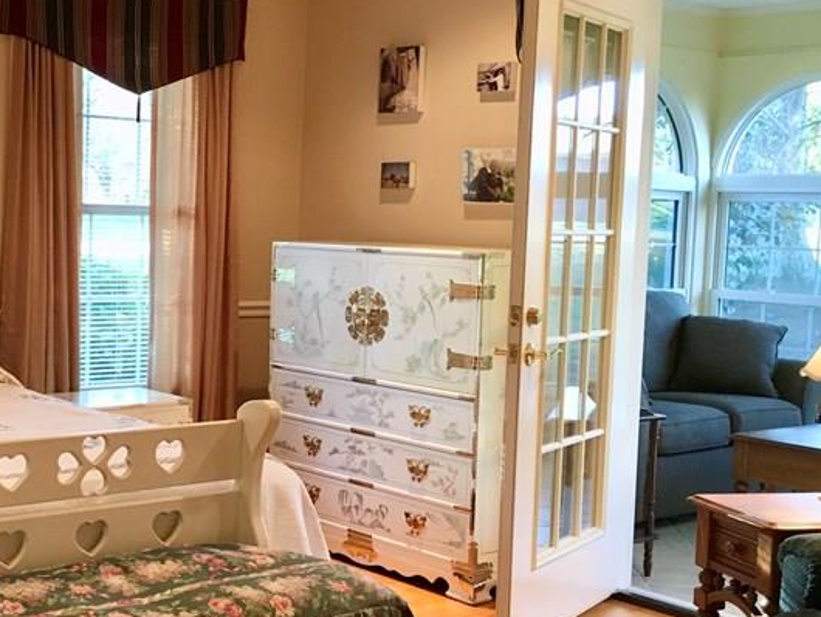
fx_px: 1329
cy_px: 304
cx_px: 133
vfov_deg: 26.1
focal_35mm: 56
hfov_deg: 33.1
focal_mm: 4.15
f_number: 2.2
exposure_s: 1/30
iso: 100
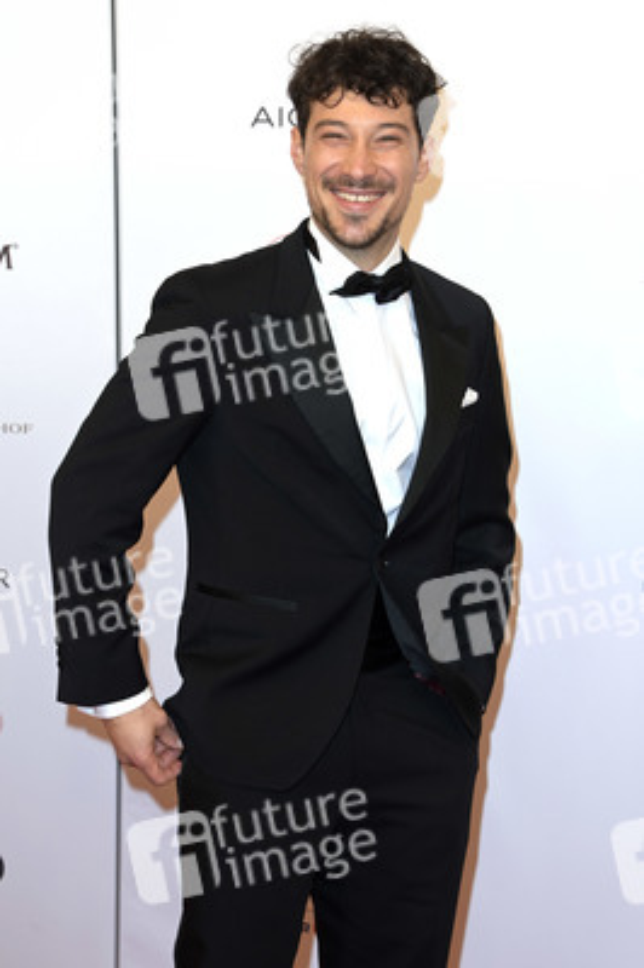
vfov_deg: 23.9
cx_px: 322
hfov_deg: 16.0
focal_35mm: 85
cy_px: 484
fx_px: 2285
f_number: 6.3
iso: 400
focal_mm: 85
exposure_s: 1/250
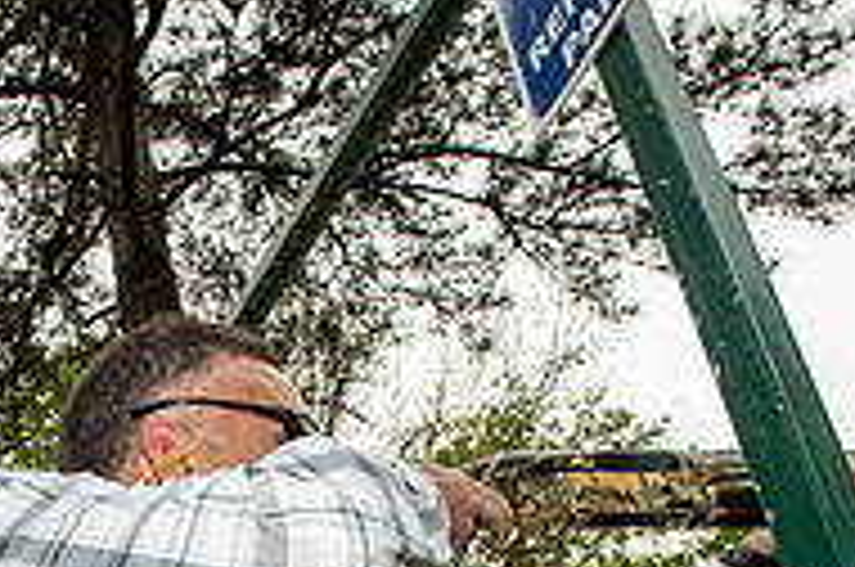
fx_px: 1233
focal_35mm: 52
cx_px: -72
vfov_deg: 23.7
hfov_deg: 33.6
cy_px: 675
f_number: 8
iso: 125
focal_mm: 17
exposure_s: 1/200
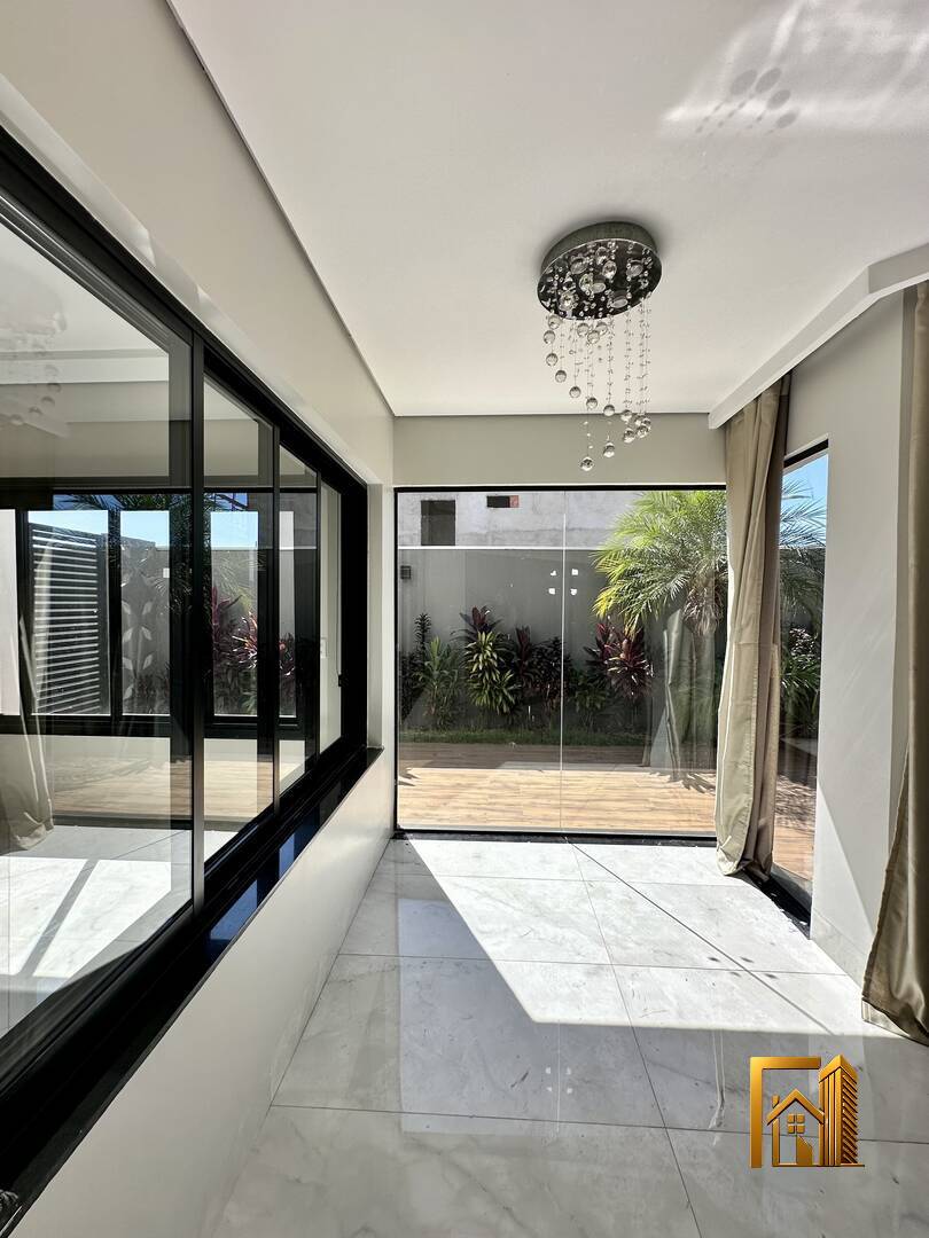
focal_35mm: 14
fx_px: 501
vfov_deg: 102.1
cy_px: 619
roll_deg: -1.0
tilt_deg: +0.3
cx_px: 464
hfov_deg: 85.7
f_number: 2.2
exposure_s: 1/932
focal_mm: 2.22
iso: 40
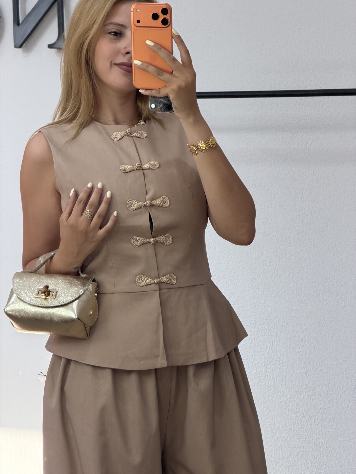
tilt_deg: -19.6
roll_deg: -0.2
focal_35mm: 100
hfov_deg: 14.8
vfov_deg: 19.6
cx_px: 178
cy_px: 237
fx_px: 1371
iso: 125
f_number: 2.8
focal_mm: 16.89
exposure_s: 1/100
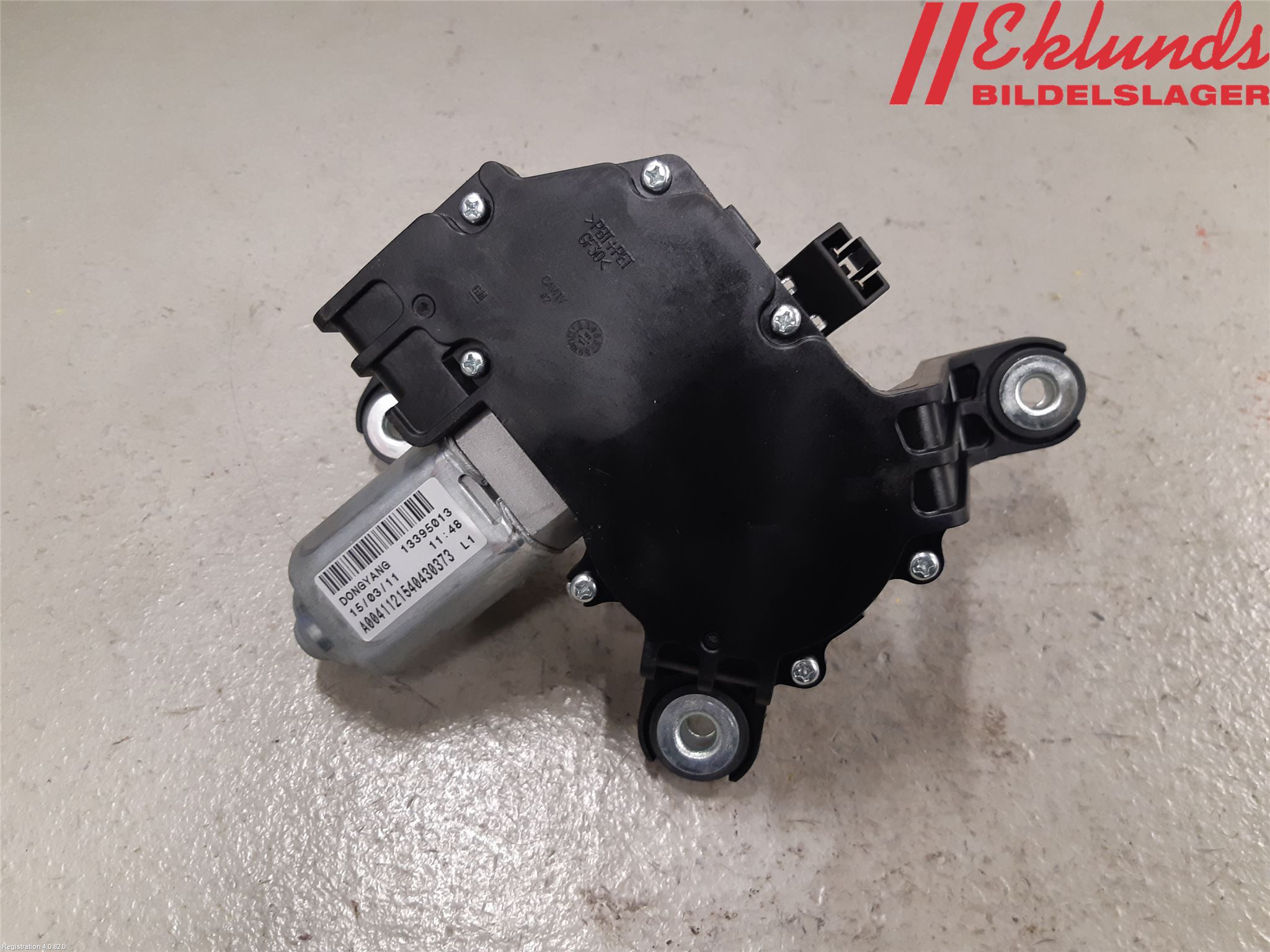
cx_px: 635
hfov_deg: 67.3
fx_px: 954
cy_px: 476
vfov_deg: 53.1
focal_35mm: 26
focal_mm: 3.93
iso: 160
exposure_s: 1/50
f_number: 1.7
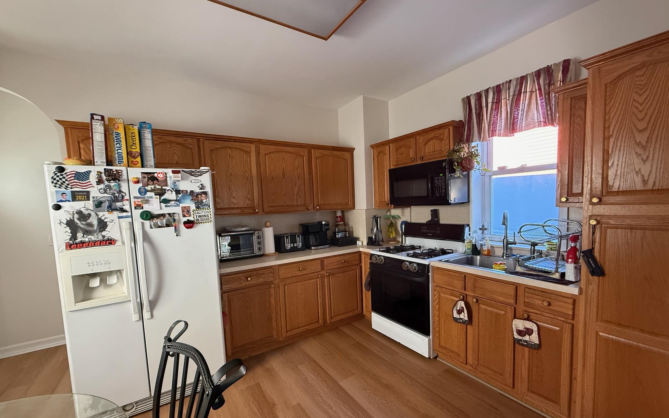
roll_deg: +1.6
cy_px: 225
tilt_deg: -4.4
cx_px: 337
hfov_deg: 101.5
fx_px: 273
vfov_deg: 74.7
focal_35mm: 15
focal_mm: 2.22
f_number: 2.2
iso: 500
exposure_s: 1/60
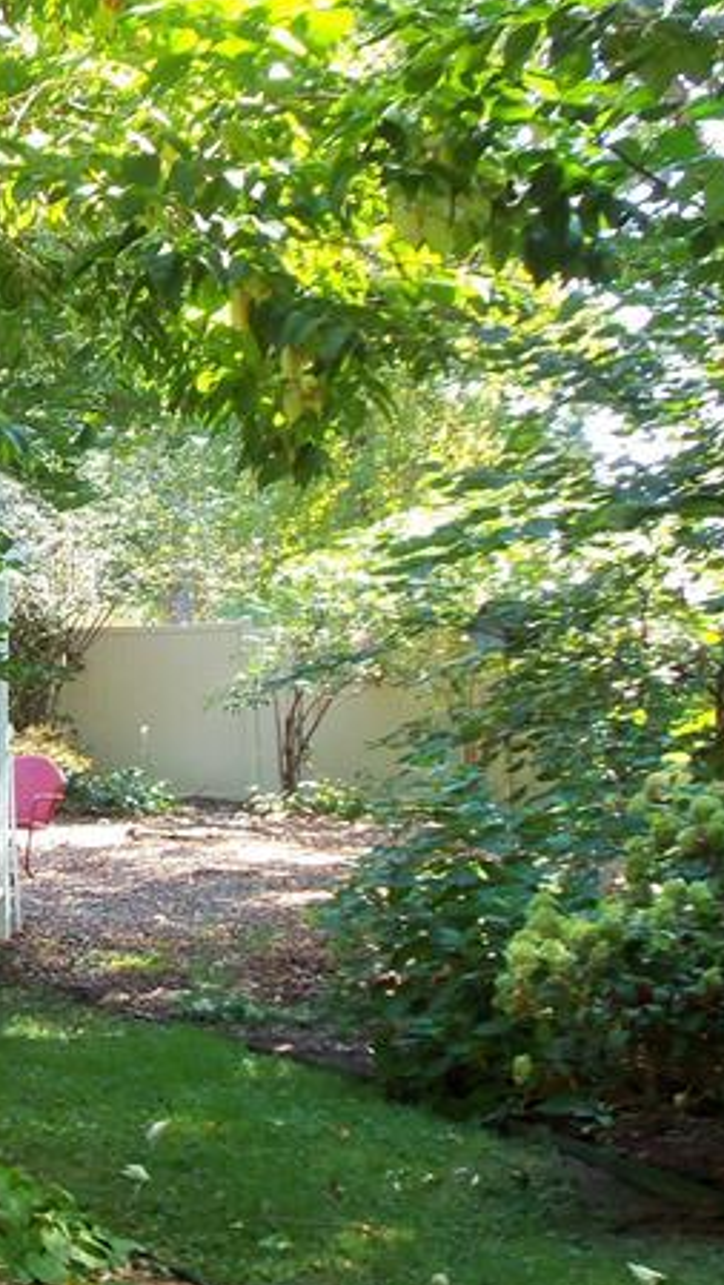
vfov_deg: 29.3
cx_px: -392
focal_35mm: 72
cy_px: 572
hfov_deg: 15.4
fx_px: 2454
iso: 80
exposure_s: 1/30
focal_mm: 5.2
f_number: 3.4
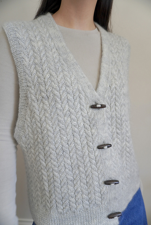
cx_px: 76
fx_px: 151
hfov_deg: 53.2
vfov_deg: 73.7
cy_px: 112
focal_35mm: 24
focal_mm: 16
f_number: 3.5
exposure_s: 1/30
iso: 100
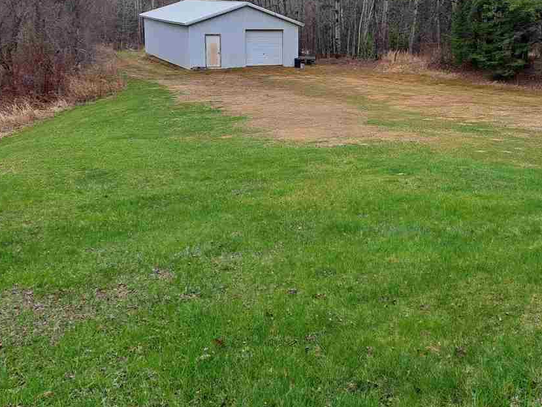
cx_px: 357
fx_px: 579
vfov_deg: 38.1
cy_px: 127
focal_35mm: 37
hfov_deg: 49.3
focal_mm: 5.23
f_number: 1.8
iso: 50
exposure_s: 1/569
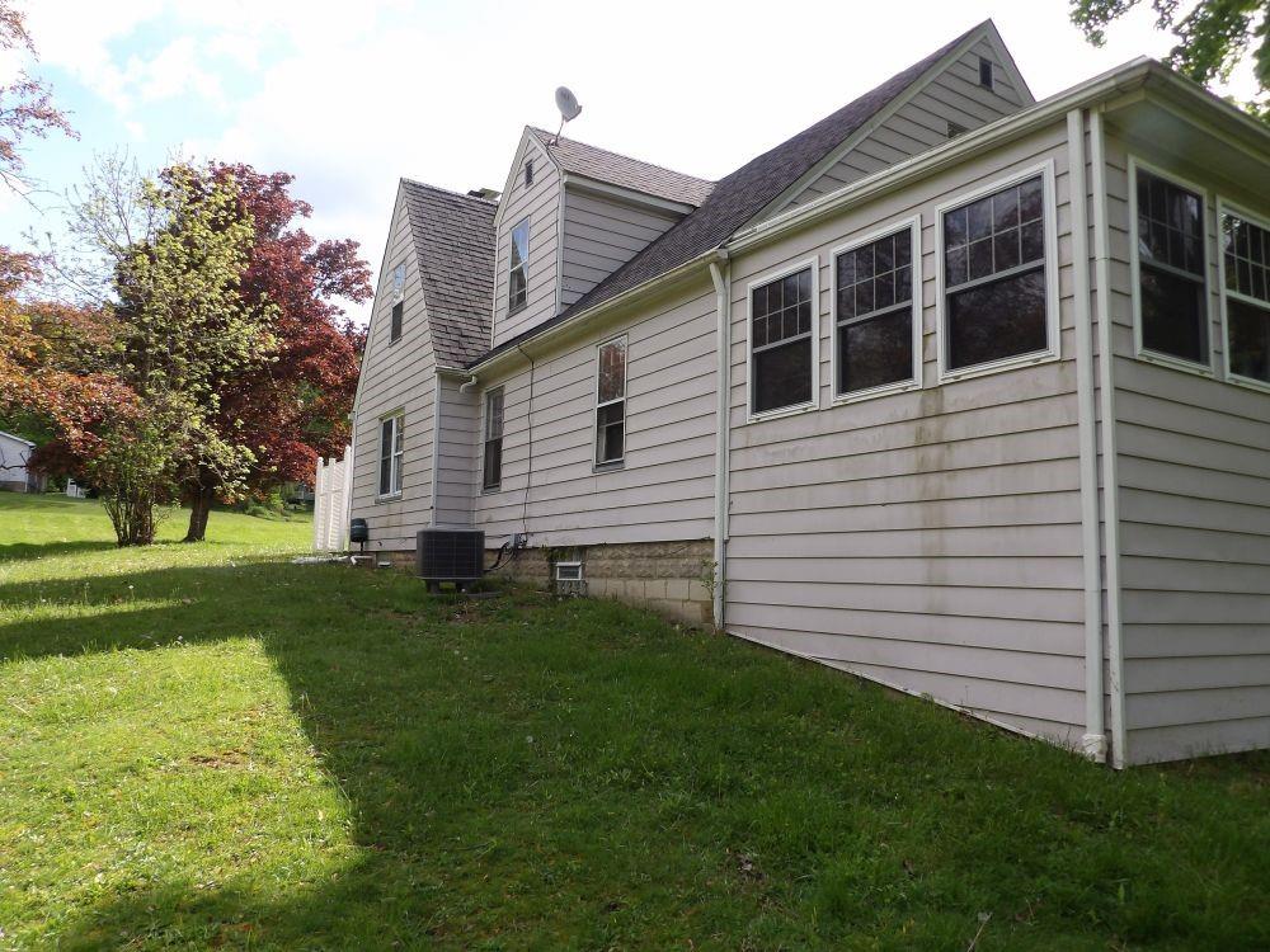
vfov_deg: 56.8
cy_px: 476
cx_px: 635
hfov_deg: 71.6
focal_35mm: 24
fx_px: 881
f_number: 3.2
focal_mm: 4.3
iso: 100
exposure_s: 1/512
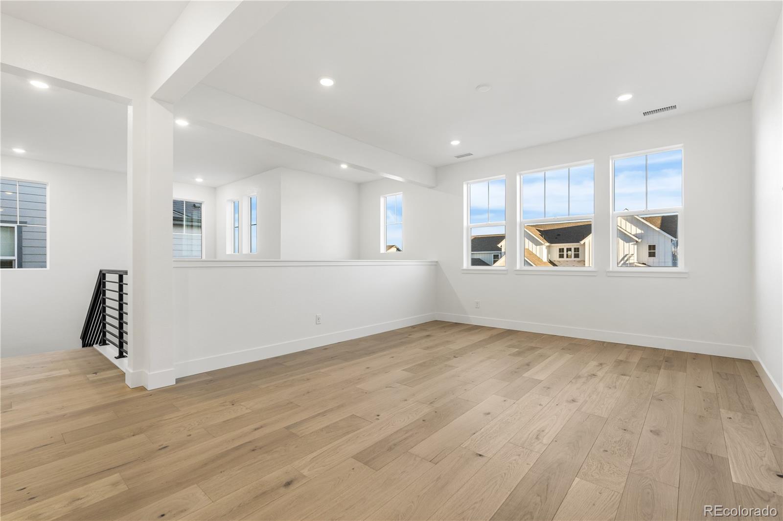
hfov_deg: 96.7
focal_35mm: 16
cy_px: 260
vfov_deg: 73.7
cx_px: 392
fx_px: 348
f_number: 8
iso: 400
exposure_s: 1/13
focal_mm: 16
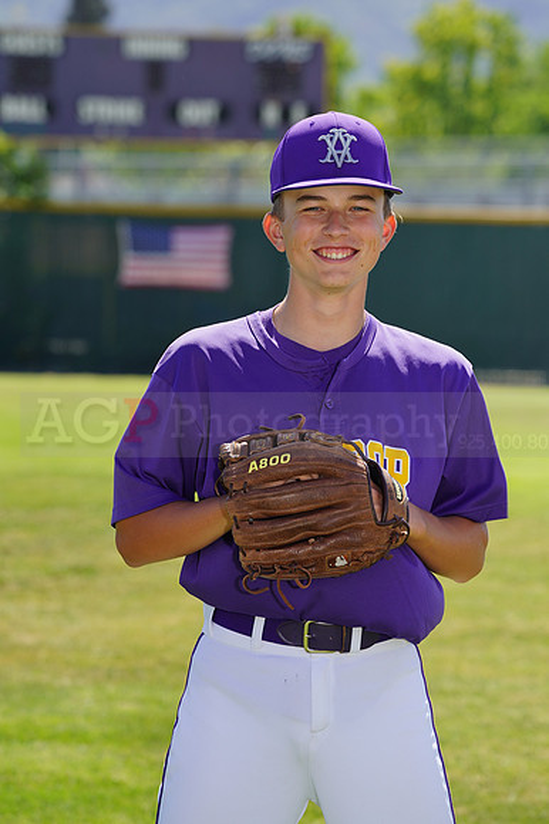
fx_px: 4649
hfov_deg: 6.8
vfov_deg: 10.1
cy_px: 412
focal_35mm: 203
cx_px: 274
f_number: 8
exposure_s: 1/250
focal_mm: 203
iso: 100
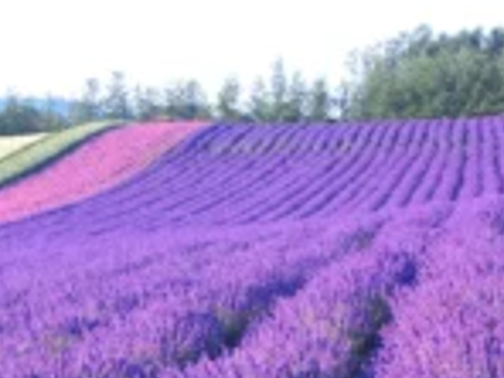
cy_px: 376
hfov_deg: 17.5
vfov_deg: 13.4
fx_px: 1587
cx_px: -31
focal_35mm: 109
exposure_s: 1/90
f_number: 8
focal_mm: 28
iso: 200
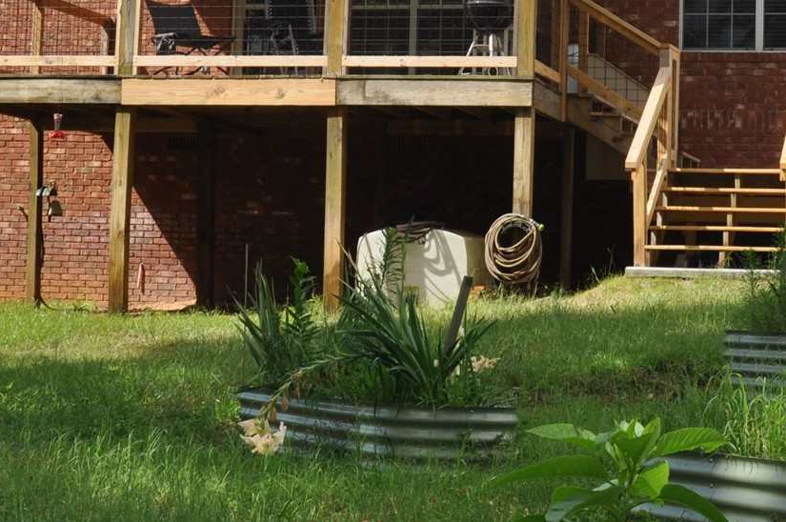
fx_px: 2072
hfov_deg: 21.5
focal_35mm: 95
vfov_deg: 14.2
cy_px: 33
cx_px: 435
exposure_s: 1/200
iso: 200
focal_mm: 24
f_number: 10
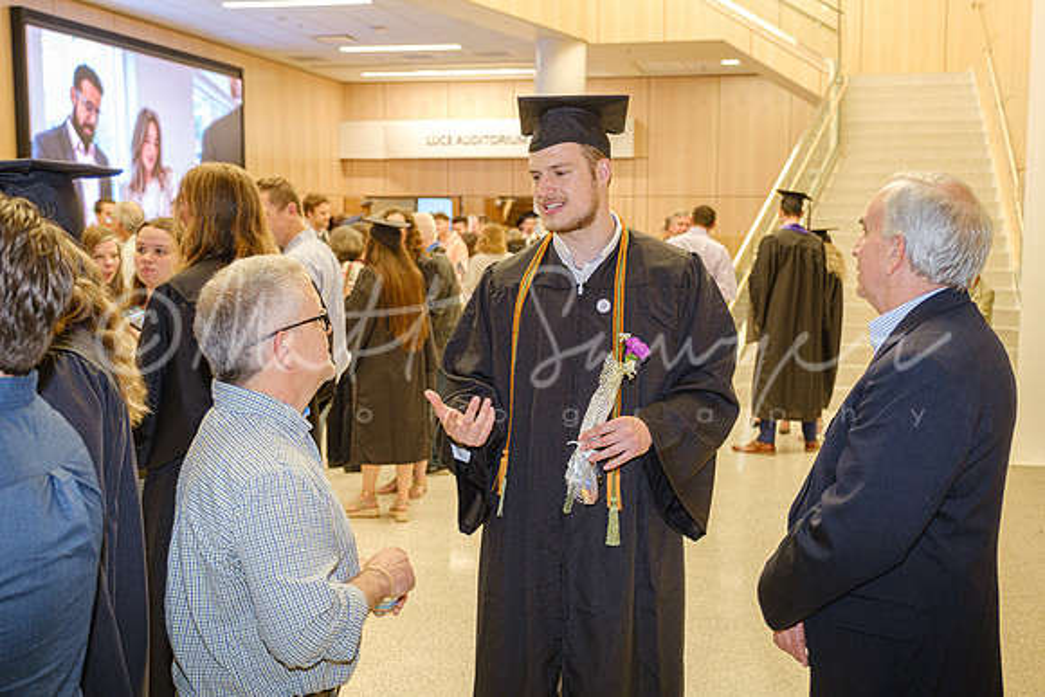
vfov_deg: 34.2
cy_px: 348
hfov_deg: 49.5
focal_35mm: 39
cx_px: 522
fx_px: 1132
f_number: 2.8
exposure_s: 1/150
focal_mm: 25.7
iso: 1600
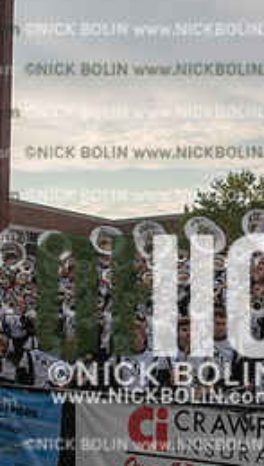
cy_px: 320
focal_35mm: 63
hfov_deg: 19.2
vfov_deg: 32.9
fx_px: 781
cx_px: 162
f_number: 5
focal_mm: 27
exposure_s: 1/800
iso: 200
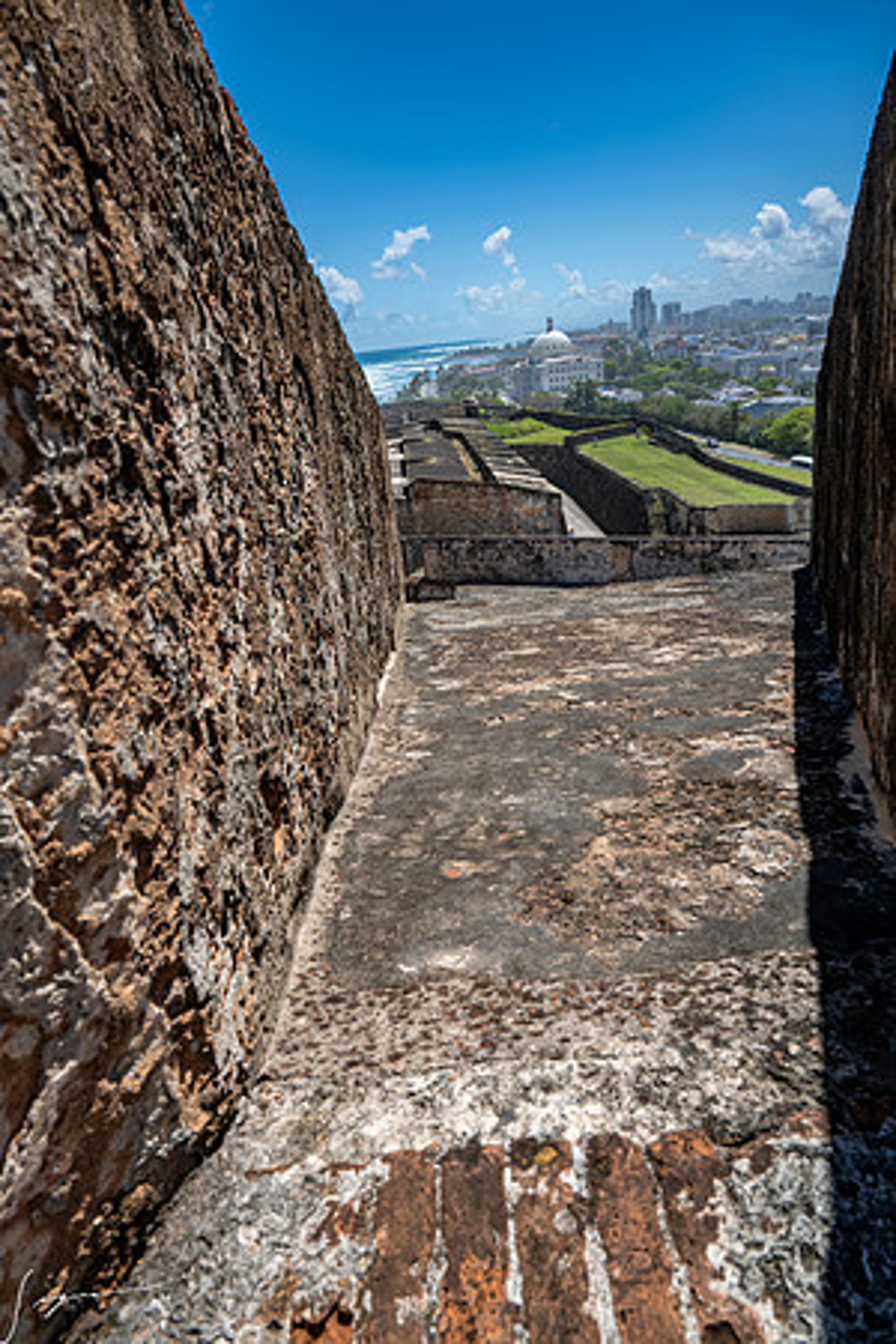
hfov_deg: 53.1
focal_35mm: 24
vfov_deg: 73.7
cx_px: 448
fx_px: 896
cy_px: 672
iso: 80
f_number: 8
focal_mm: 24
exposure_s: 1/125
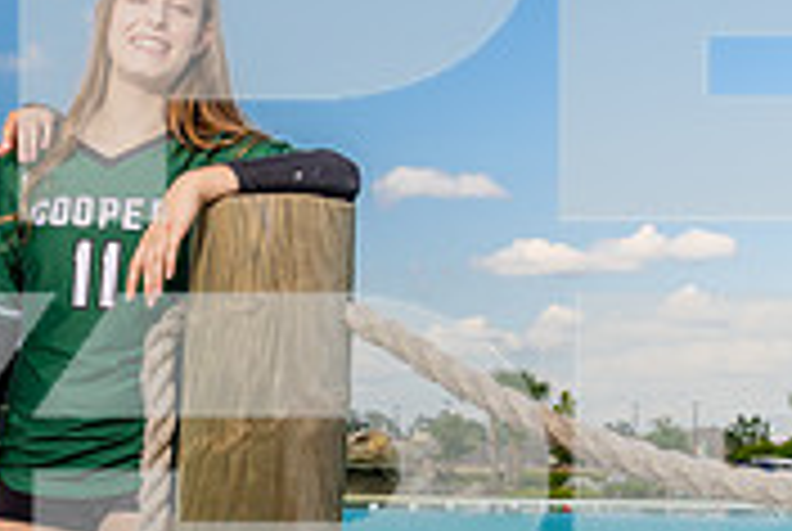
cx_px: -54
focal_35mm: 79
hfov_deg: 24.1
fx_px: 1741
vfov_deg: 17.0
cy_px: 533
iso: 100
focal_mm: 24
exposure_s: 1/250
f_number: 8
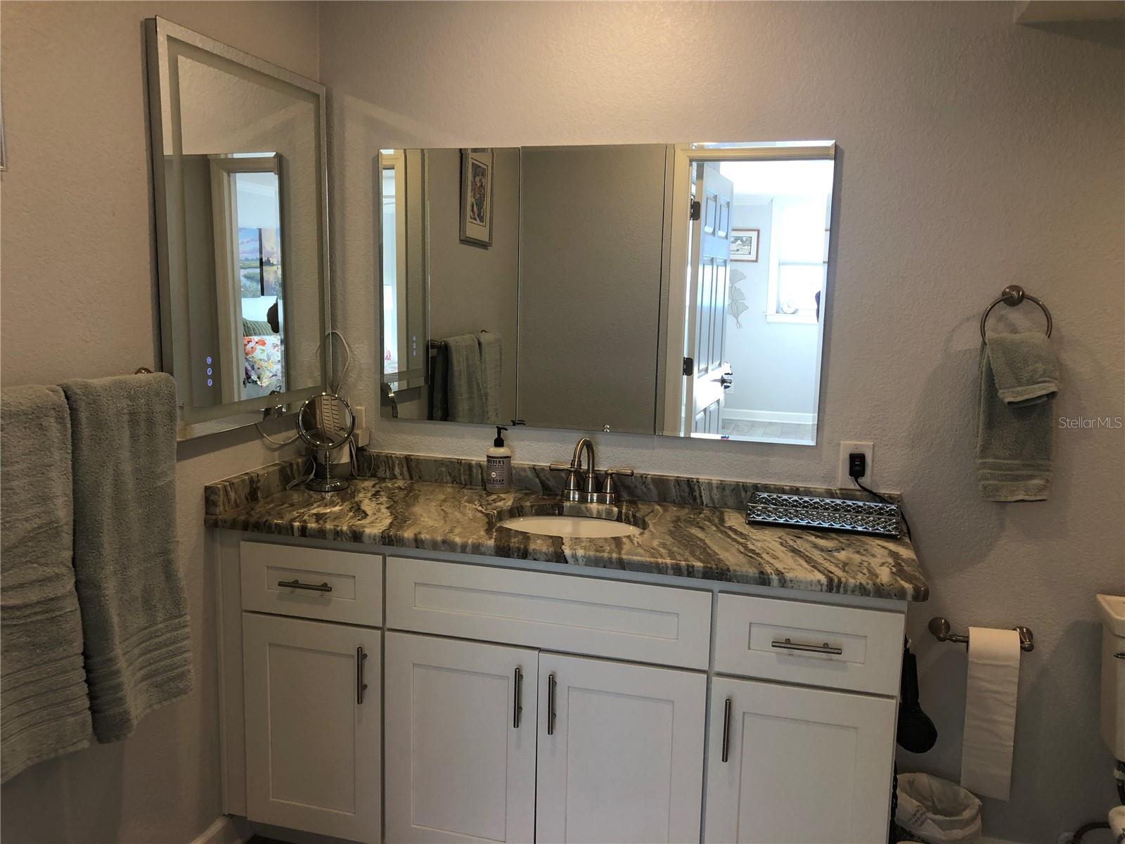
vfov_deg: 49.7
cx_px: 562
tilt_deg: -8.2
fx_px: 910
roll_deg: -1.5
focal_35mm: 28
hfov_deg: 63.4
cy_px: 422
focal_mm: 3.99
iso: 25
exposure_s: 1/30
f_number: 1.8
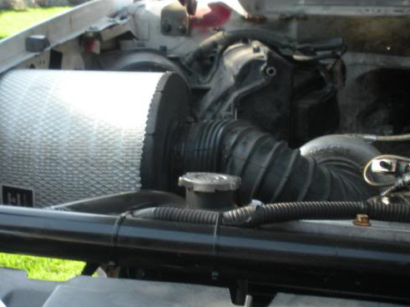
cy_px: 131
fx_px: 675
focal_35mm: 57
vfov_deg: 25.6
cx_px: 195
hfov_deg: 33.8
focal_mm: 6.3
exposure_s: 1/53.8
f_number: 3.5
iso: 64
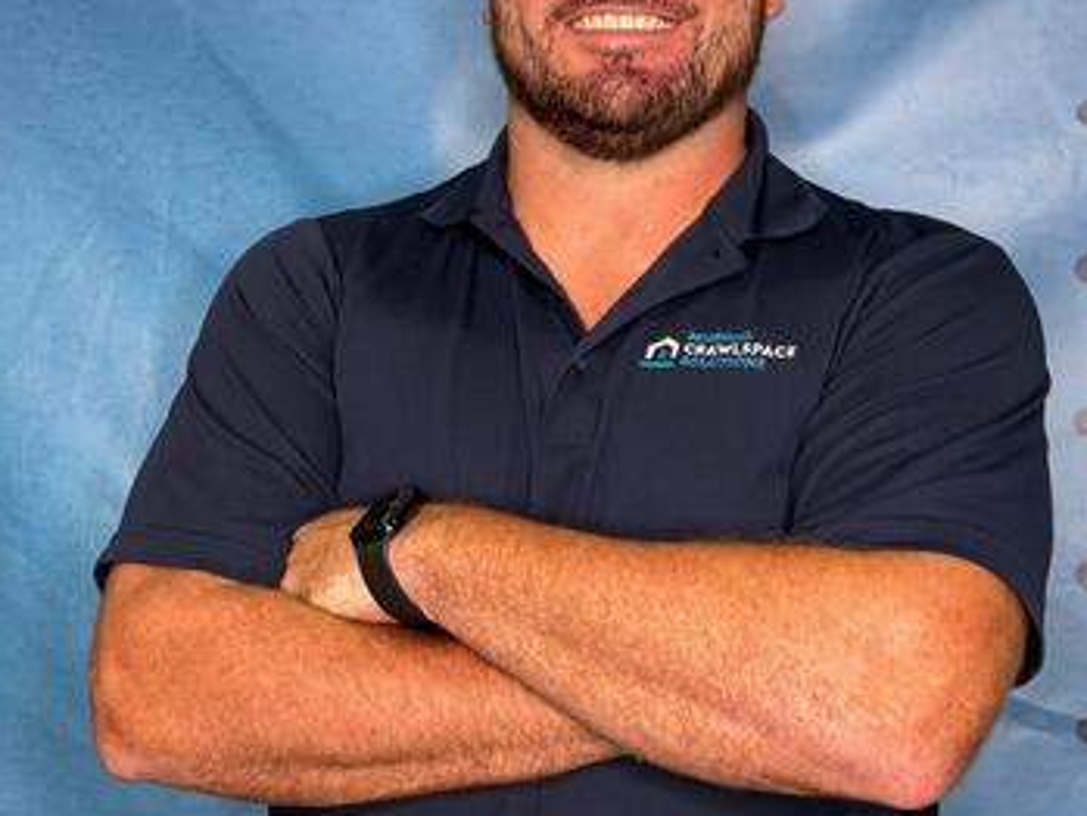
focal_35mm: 33
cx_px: 558
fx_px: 1037
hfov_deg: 55.3
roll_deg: +1.0
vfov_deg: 41.3
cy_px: 174
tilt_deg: -2.6
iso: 200
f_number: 1.78
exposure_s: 1/82
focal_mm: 6.76
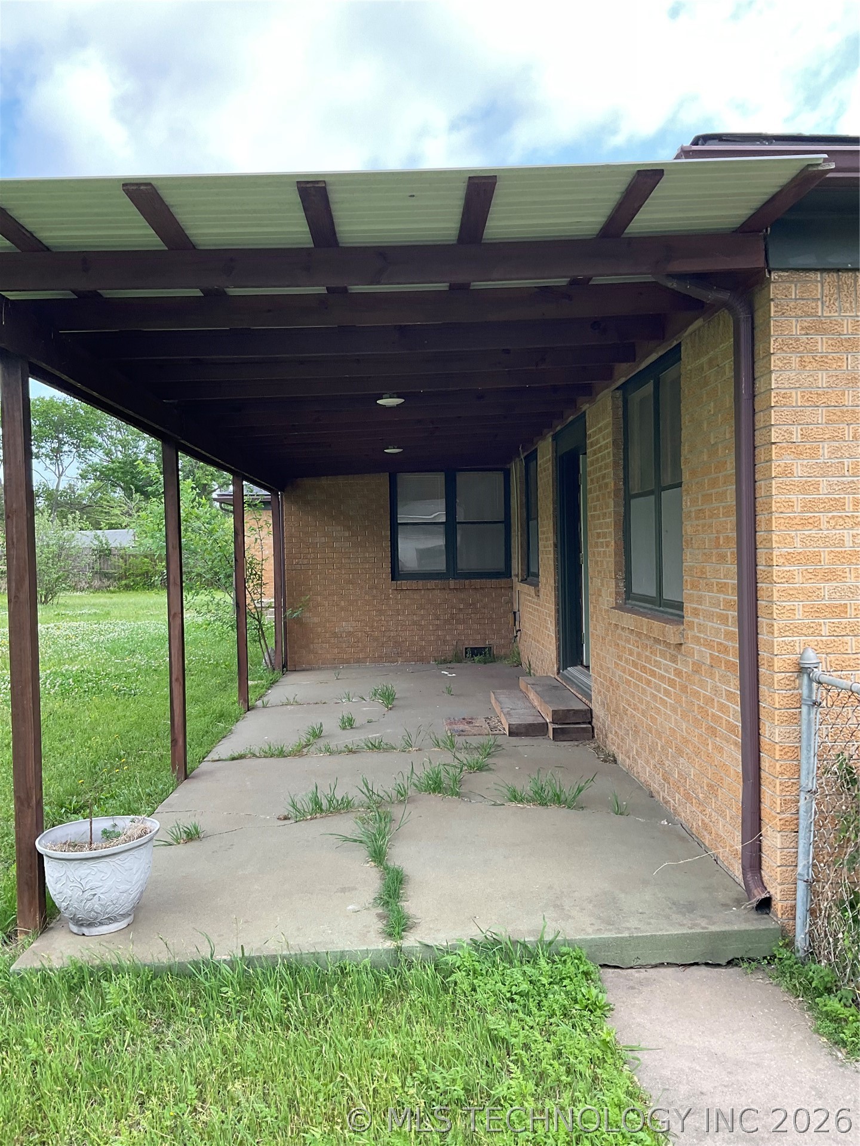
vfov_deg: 61.7
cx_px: 430
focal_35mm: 29
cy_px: 573
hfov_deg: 48.2
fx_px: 961
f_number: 1.8
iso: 16
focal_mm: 3
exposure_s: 1/224
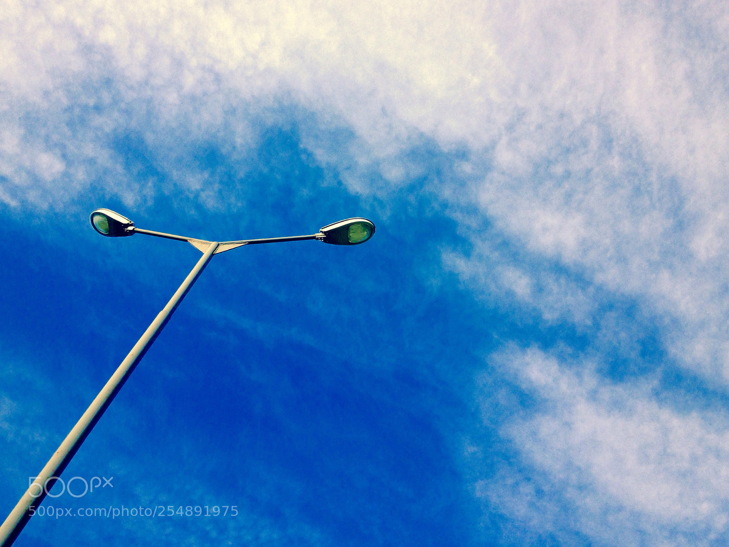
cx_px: 364
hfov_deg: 55.4
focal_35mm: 33
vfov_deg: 42.9
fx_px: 695
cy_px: 274
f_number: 2.4
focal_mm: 4.12
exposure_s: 1/1153
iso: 50
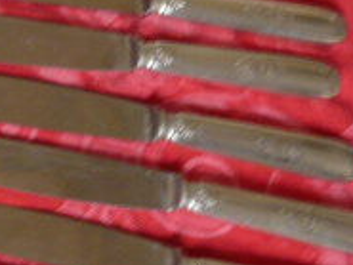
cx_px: -206
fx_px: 990
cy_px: 63
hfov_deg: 17.7
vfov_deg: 15.2
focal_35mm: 97
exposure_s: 1/4
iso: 200
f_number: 2.8
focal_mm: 4.6
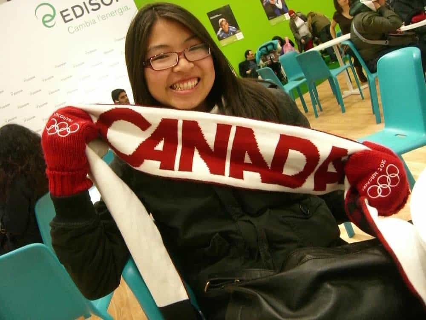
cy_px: 160
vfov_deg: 37.7
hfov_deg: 49.0
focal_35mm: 38
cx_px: 213
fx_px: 468
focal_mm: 6.2
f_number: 2.7
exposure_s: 1/50
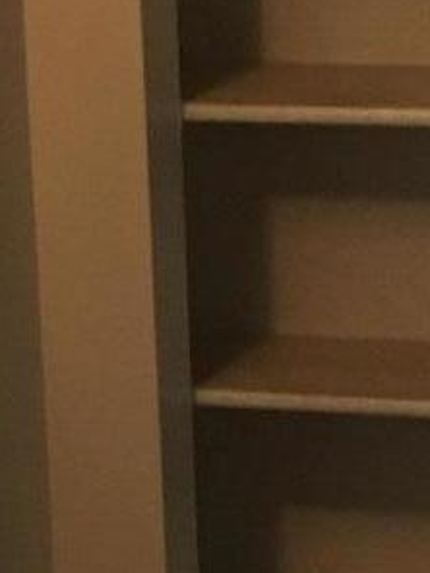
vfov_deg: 10.1
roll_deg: +2.8
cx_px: 116
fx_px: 3246
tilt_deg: -13.2
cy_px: 455
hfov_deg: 7.6
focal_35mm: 196
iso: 200
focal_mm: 4.15
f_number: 2.2
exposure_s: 1/24
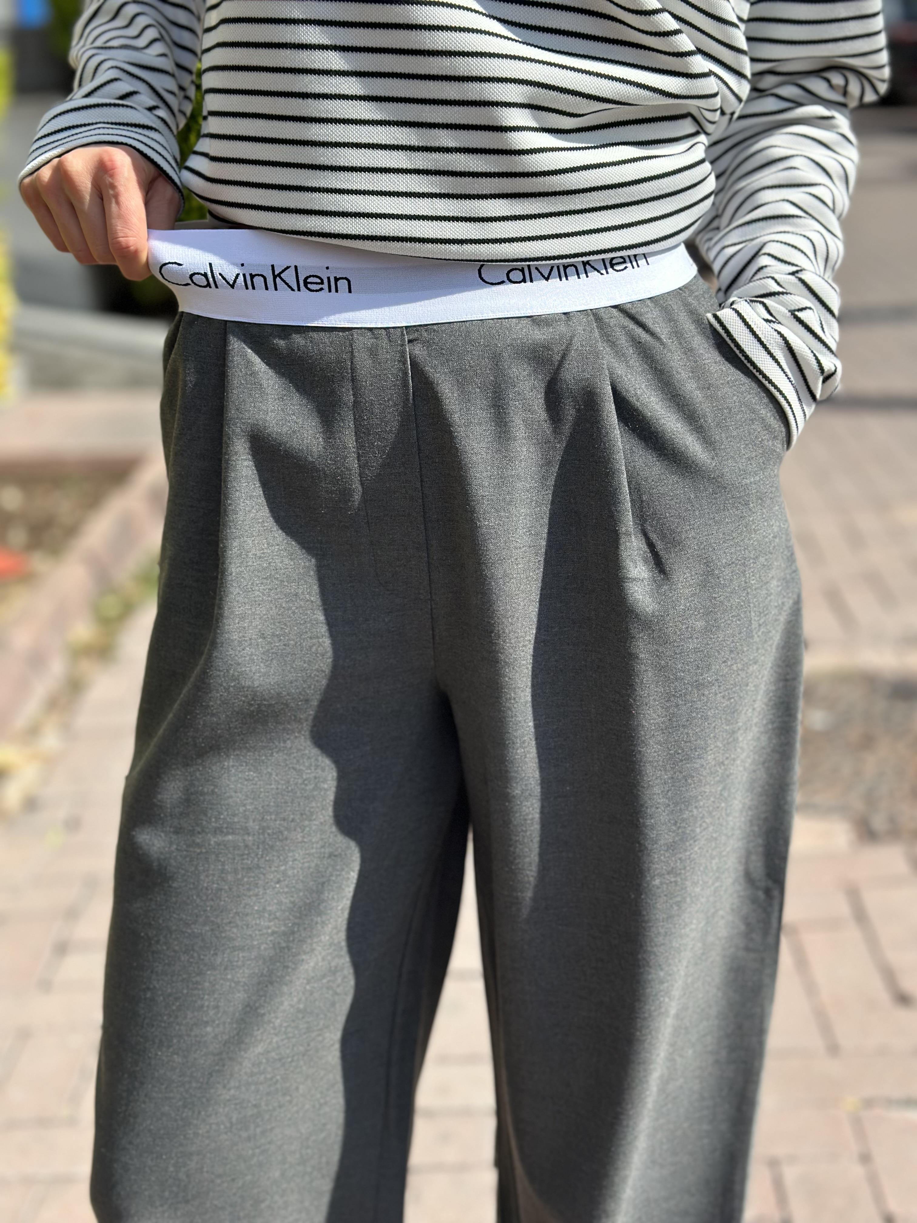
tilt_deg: -14.4
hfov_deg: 30.3
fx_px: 1695
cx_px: 458
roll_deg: +2.5
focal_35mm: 48
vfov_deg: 39.7
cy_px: 612
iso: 100
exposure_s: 1/4566
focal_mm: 6.86
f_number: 1.78
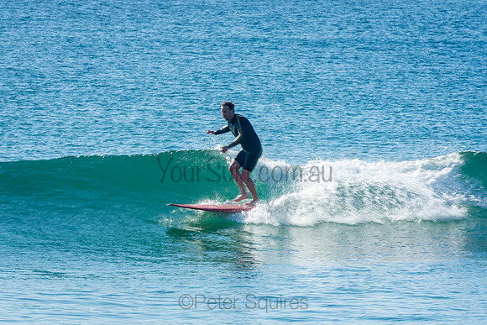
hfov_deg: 3.4
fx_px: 8118
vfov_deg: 2.3
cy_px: 162
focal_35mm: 600
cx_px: 244
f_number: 18
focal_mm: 400
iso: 100
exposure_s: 1/50
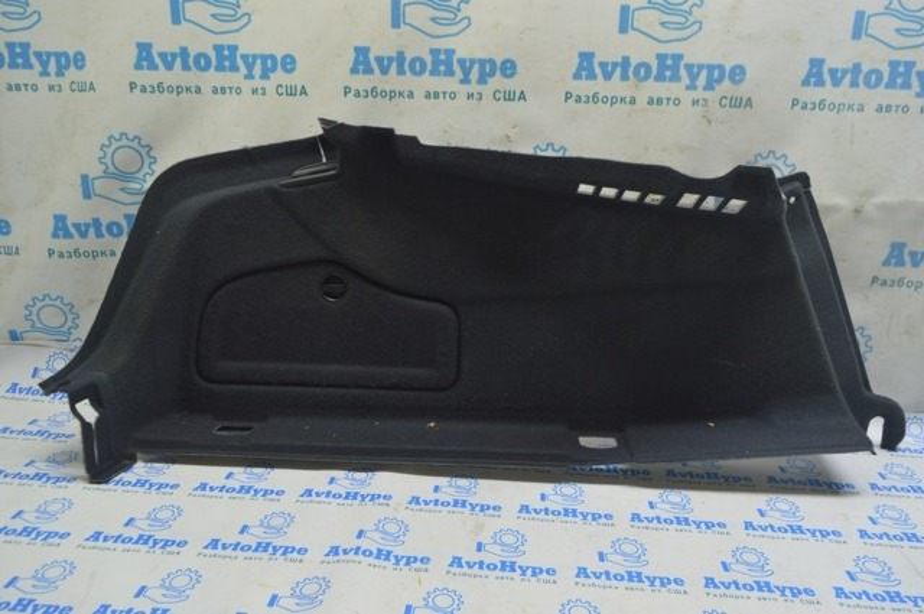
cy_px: 307
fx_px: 692
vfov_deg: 47.8
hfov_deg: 67.4
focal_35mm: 27
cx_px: 462
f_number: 5.6
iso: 400
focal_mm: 18
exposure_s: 1/20
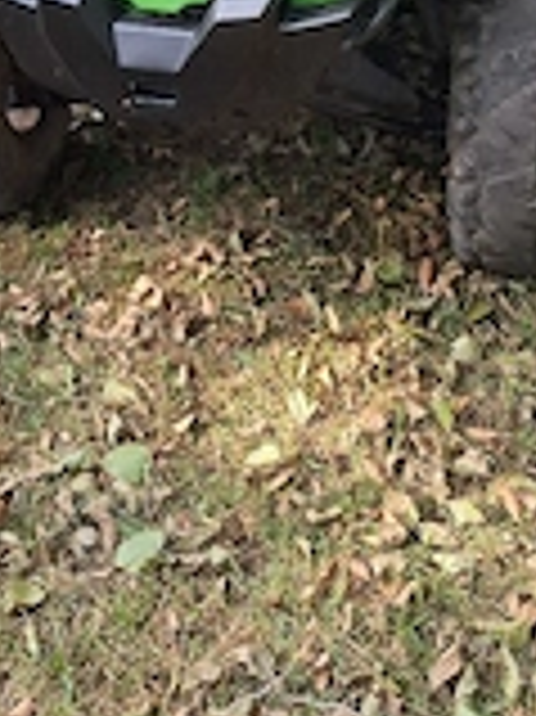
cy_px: -149
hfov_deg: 25.2
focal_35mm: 58
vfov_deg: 28.7
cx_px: 306
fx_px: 1199
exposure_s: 1/435
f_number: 1.8
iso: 40
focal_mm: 5.54
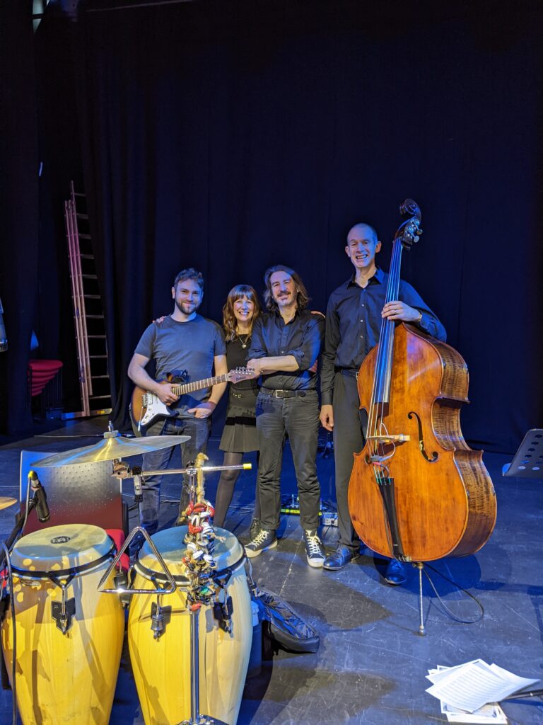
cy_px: 362
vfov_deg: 65.3
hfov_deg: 51.4
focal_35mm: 27
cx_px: 272
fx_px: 565
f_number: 1.8
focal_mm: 4.44
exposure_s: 1/25
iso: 80
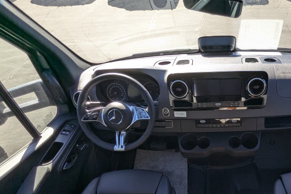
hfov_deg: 59.0
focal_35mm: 30
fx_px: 243
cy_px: 149
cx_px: 215
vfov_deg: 42.1
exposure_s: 1/314
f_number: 2.2
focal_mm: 2.35
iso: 40
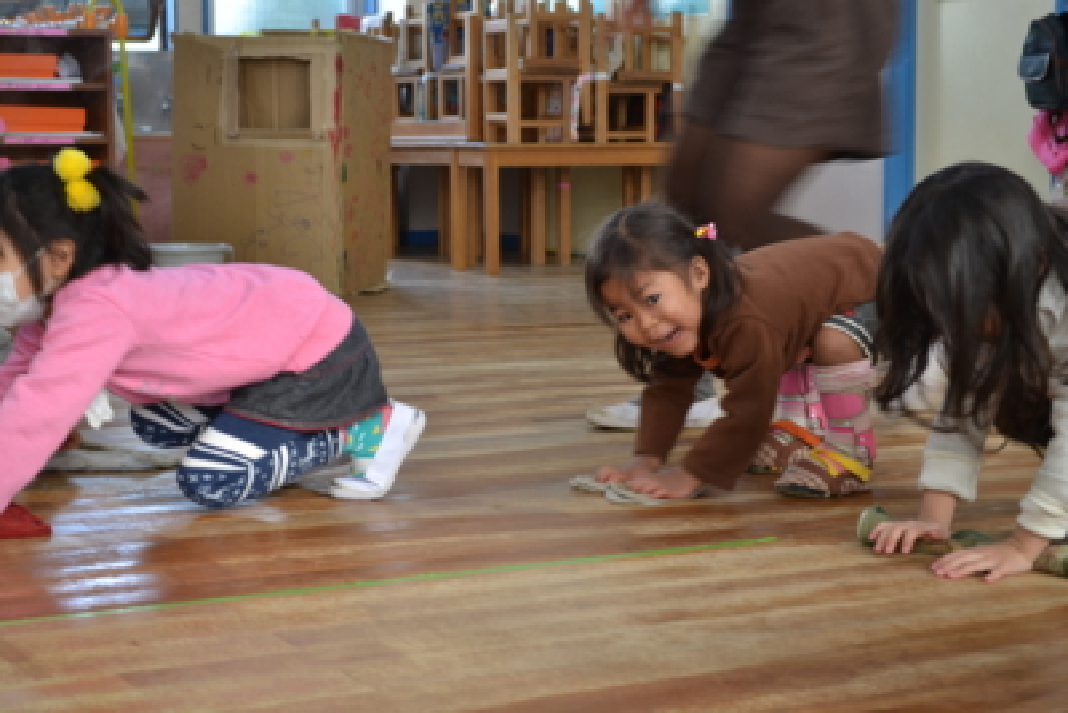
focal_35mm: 72
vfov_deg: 18.9
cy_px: 356
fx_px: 2137
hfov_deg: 28.1
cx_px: 534
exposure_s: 1/40
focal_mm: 48
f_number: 5.3
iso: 400
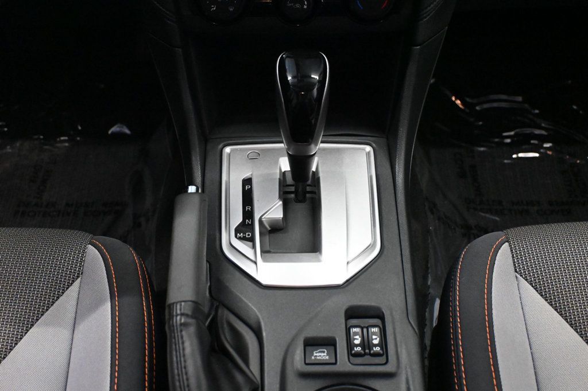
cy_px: 196
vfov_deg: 29.4
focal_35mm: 46
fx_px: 747
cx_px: 294
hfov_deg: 43.0
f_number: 4.8
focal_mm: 30.5
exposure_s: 1/60
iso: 9000
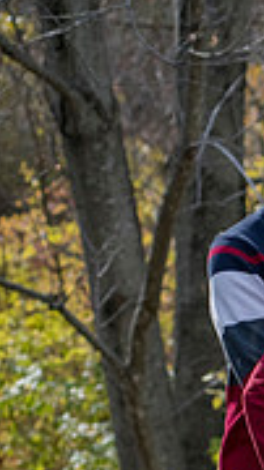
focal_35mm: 291
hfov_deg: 4.1
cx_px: 729
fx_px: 3628
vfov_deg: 7.4
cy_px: 471
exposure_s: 1/800
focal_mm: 86
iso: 400
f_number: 4.5
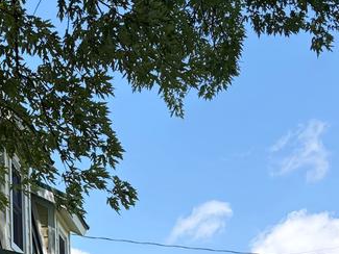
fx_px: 803
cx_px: -35
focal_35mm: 82
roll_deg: +1.4
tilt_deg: +11.7
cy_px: 310
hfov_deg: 22.5
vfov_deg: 17.1
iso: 50
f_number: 1.6
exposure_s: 1/1550
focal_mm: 5.96
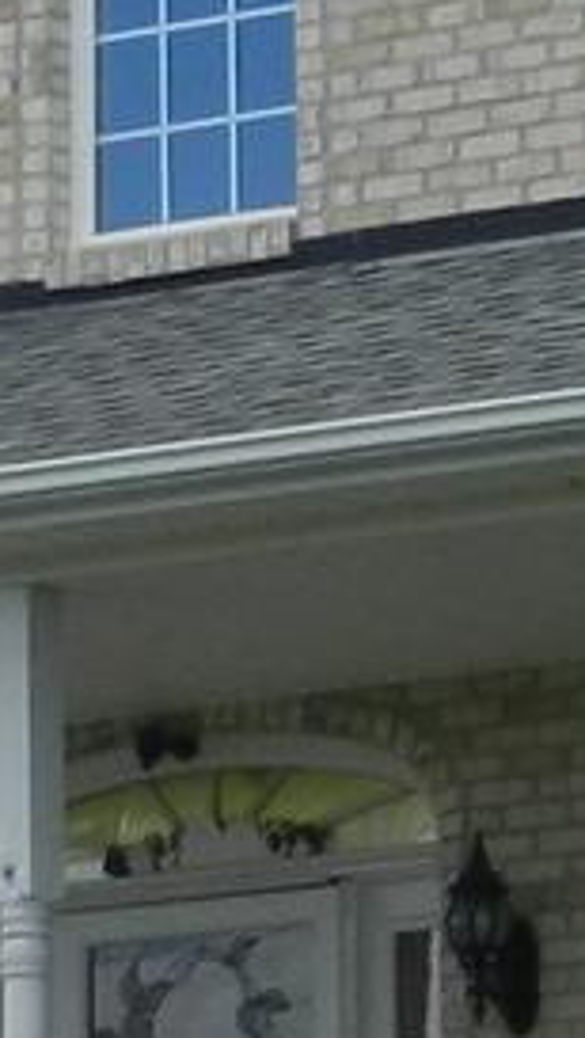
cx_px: 387
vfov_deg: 5.0
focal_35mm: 433
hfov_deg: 2.8
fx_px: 11915
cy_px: 871
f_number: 4.4
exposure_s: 1/800
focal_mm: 9.4
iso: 160
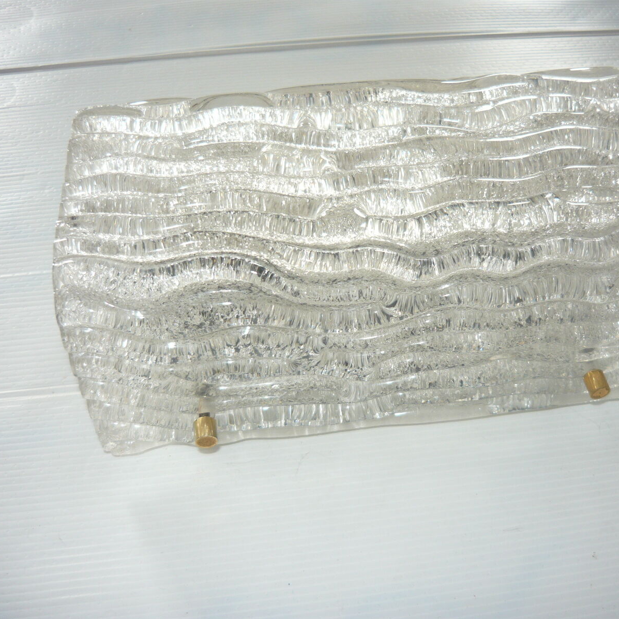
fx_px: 789
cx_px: 358
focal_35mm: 39
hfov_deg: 42.7
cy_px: 310
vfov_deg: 42.8
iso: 100
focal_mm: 5.5
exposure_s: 1/30
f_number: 2.8
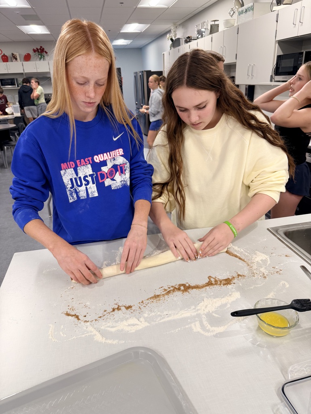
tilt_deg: -24.1
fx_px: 287
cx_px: 156
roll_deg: +2.1
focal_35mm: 24
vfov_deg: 71.6
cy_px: 207
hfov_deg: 56.8
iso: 125
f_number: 1.78
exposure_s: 1/100
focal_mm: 6.76
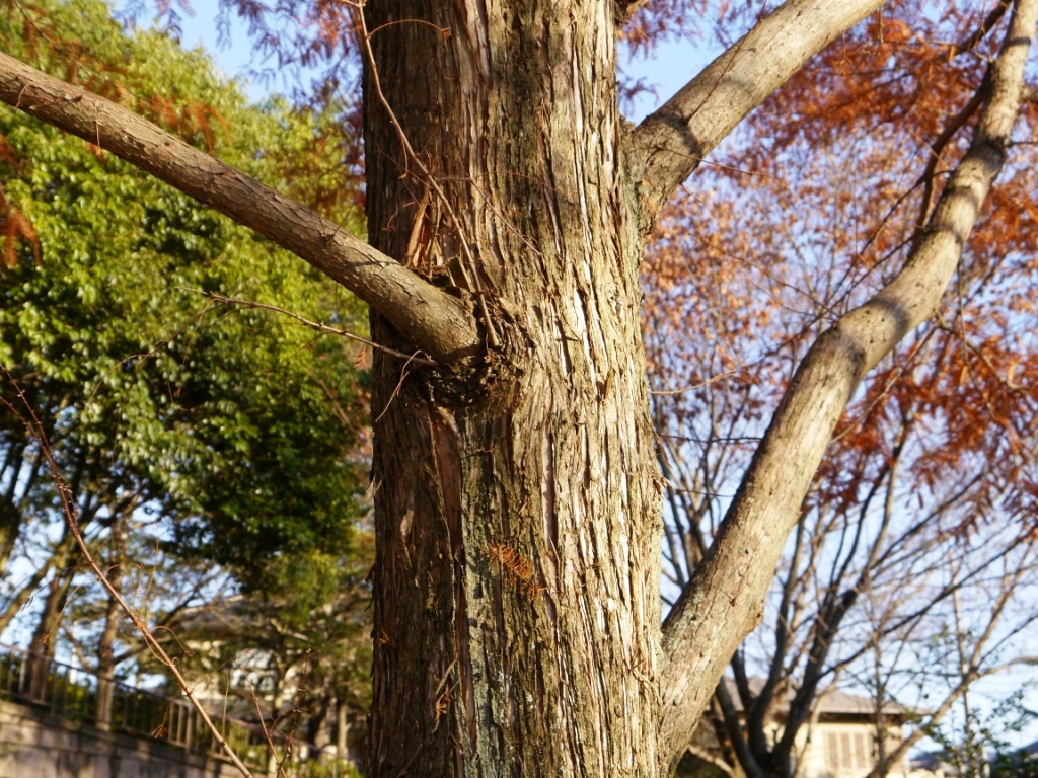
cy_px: 389
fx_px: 1559
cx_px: 519
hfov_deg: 36.8
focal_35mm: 52
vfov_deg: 28.0
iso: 160
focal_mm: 26
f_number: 6.3
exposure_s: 1/160
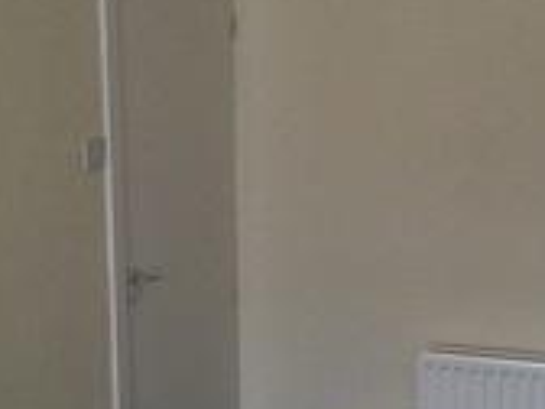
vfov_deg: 21.3
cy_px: 204
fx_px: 1086
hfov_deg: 28.0
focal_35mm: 69
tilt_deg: -8.0
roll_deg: +0.1
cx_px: 350
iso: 200
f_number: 2.2
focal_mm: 4.15
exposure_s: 1/33
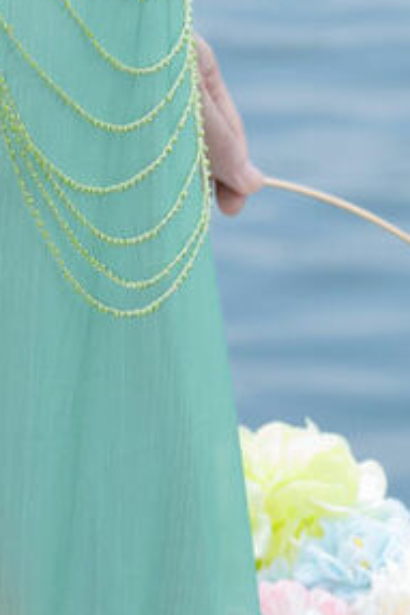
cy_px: -816
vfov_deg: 4.9
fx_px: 6944
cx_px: -243
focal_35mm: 407
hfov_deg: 3.4
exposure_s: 1/250
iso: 200
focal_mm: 74
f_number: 6.3
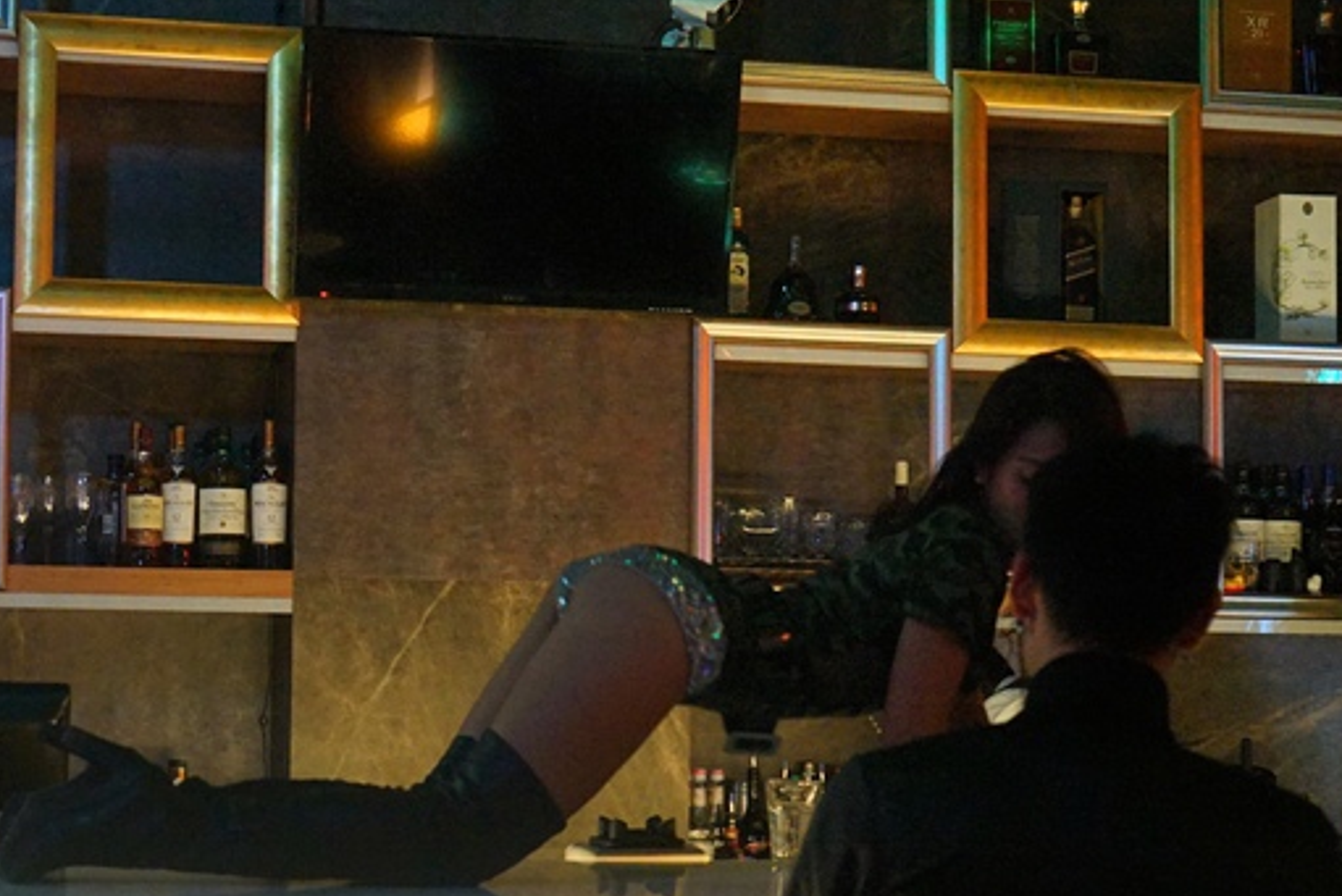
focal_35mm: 61
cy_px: 561
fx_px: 2274
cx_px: 431
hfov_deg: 32.6
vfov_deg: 22.2
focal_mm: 39
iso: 3200
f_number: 4
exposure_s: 1/30
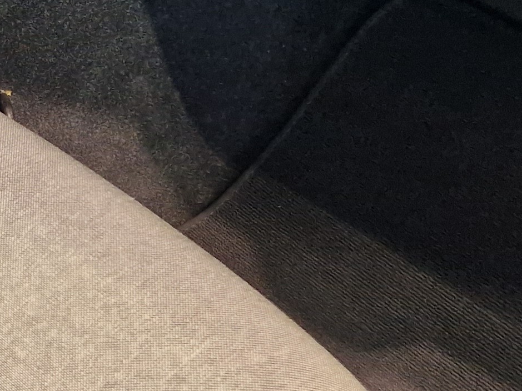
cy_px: -156
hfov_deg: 16.9
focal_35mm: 98
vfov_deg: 14.3
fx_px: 1478
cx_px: -387
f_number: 1.8
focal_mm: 5.4
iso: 250
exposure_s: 1/100
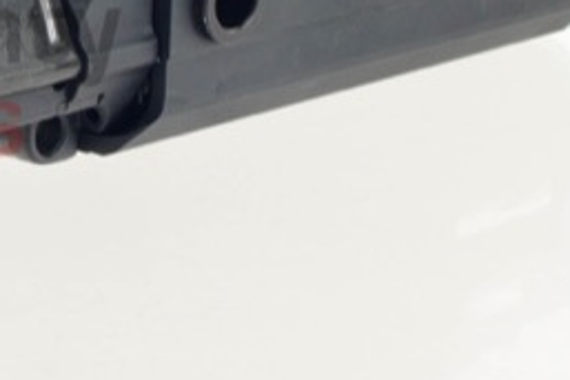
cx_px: -162
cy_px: 21
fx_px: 2588
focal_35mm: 164
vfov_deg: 8.3
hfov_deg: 12.2
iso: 200
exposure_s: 1/250
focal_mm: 35
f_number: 10
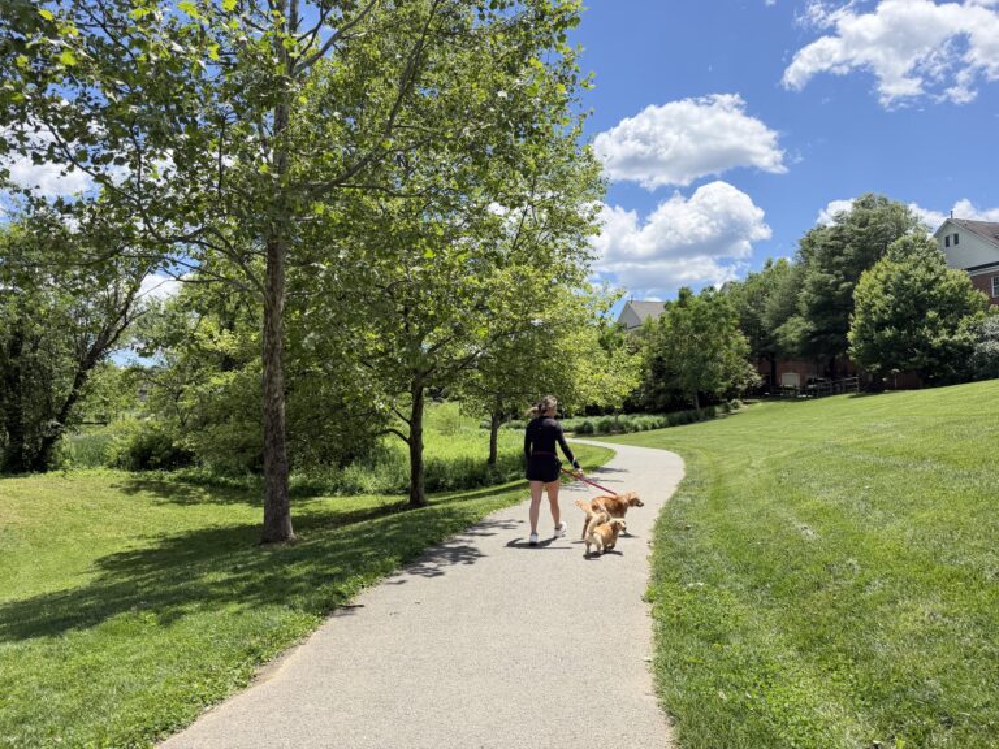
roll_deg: -2.3
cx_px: 500
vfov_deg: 56.8
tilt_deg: +3.4
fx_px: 693
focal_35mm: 24
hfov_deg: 71.6
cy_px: 374
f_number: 1.78
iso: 100
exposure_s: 1/4975
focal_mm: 6.76
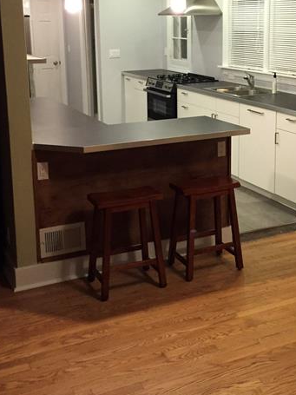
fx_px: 559
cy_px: 130
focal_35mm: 49
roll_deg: -0.1
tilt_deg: -9.6
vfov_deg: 38.5
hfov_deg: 29.6
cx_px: 183
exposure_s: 1/30
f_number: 2.2
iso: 200
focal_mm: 4.15
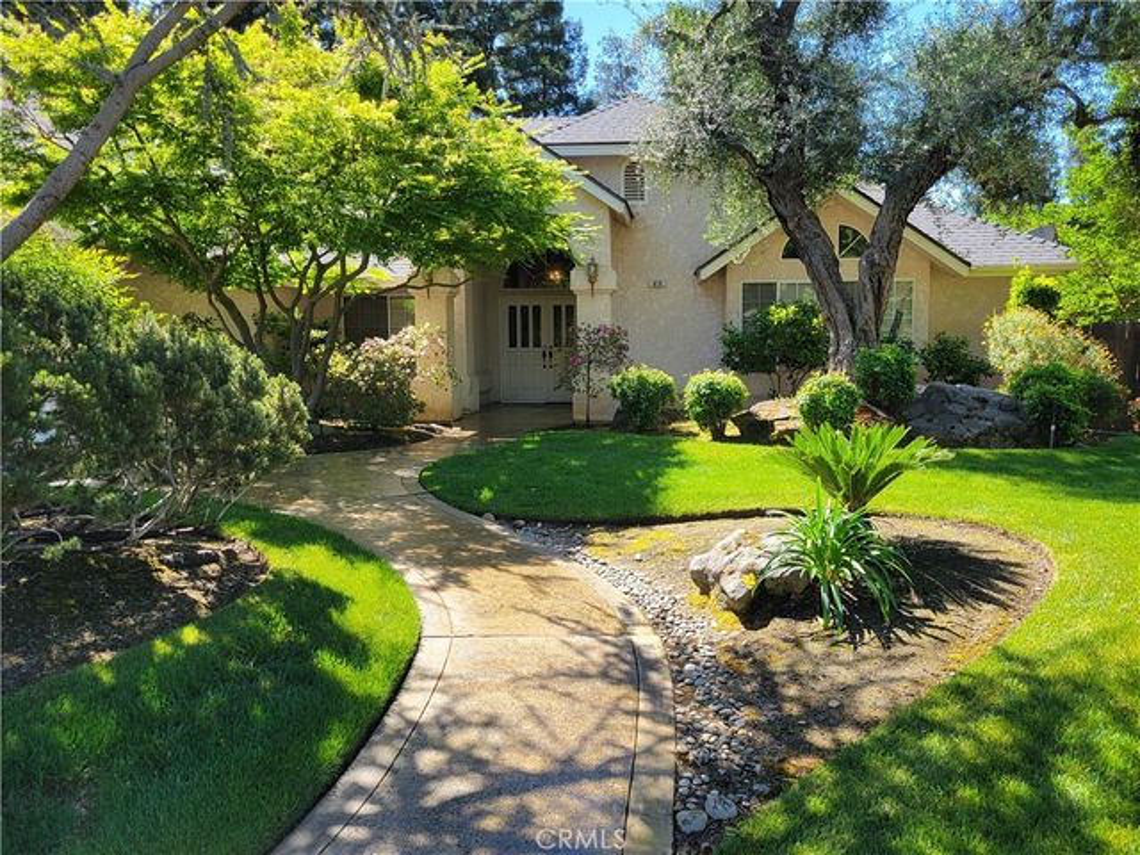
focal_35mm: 26
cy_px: 428
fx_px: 856
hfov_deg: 67.3
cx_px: 570
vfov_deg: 53.1
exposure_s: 1/515
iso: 40
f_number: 1.8
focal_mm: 5.4
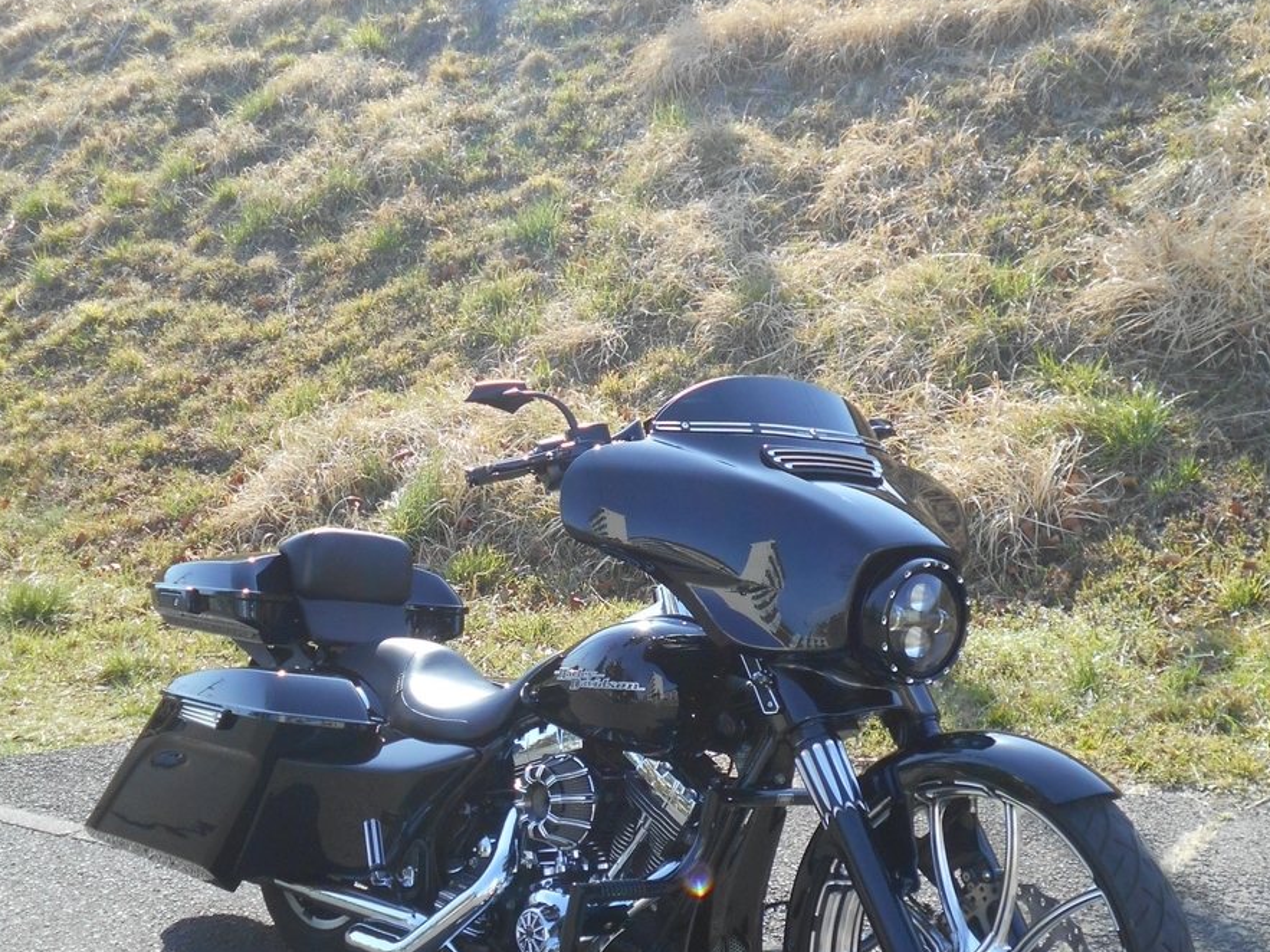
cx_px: 636
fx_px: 1944
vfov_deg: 27.4
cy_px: 623
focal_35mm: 53
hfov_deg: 36.2
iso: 80
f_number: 3.9
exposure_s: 1/250
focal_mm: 6.7
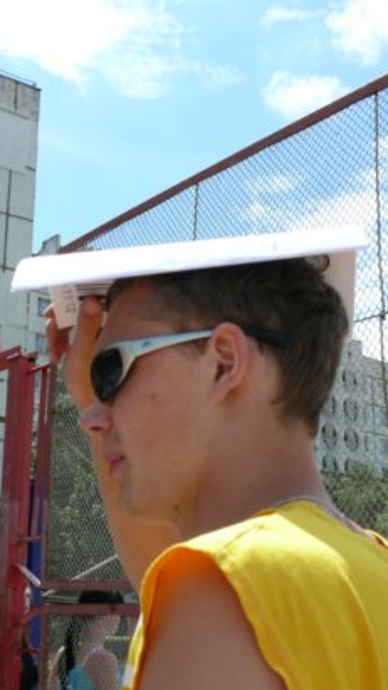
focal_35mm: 52
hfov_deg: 22.8
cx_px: 92
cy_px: 349
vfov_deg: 39.9
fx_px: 952
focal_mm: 7.4
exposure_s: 1/320
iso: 100
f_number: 5.6
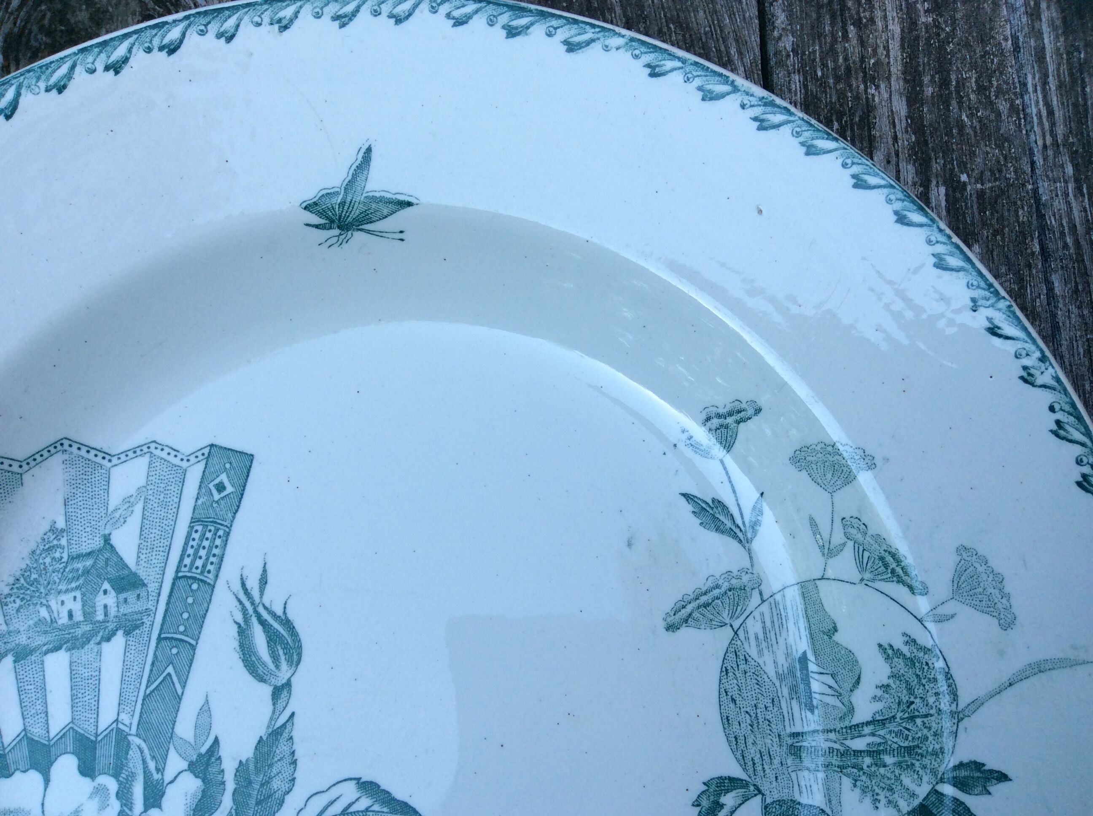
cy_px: 408
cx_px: 546
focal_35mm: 32
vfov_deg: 44.1
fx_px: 1009
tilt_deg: -75.4
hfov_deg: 56.9
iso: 32
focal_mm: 3.3
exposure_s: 1/473
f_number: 2.4
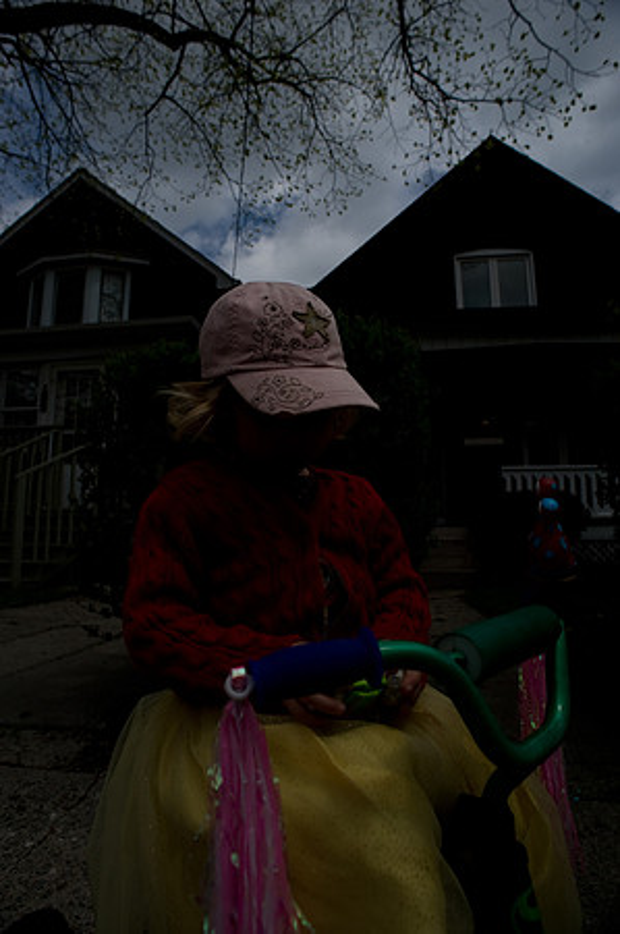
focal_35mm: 20
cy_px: 467
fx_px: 518
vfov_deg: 84.0
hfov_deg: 61.8
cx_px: 310
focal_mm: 20
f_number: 8
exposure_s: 1/4000
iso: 200
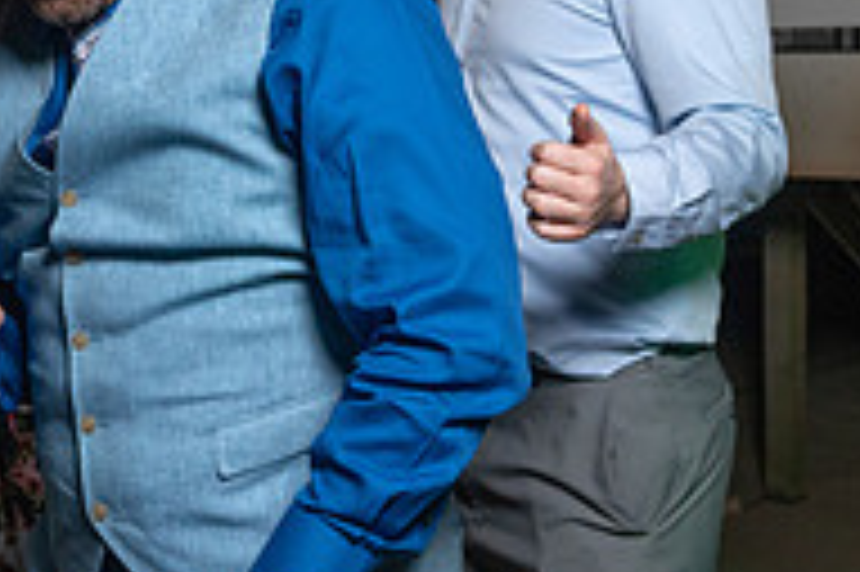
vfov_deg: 17.4
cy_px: 217
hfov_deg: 25.9
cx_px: 289
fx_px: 1862
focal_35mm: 78
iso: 2000
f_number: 5.6
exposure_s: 1/250
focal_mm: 23
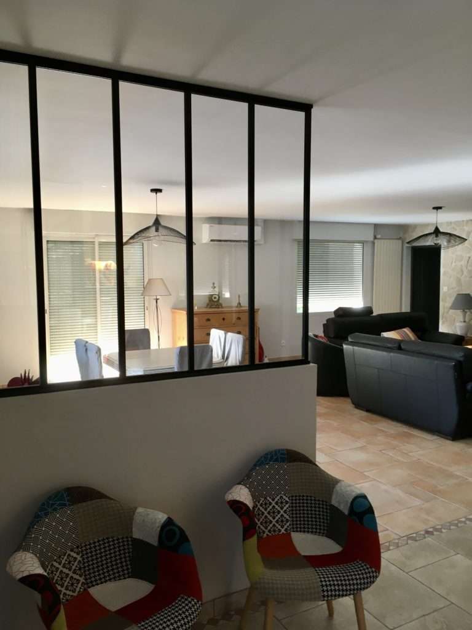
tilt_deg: -6.0
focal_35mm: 29
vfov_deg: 61.7
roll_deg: +0.6
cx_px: 236
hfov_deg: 48.2
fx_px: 527
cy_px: 315
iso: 64
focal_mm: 4.15
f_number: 2.2
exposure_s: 1/33
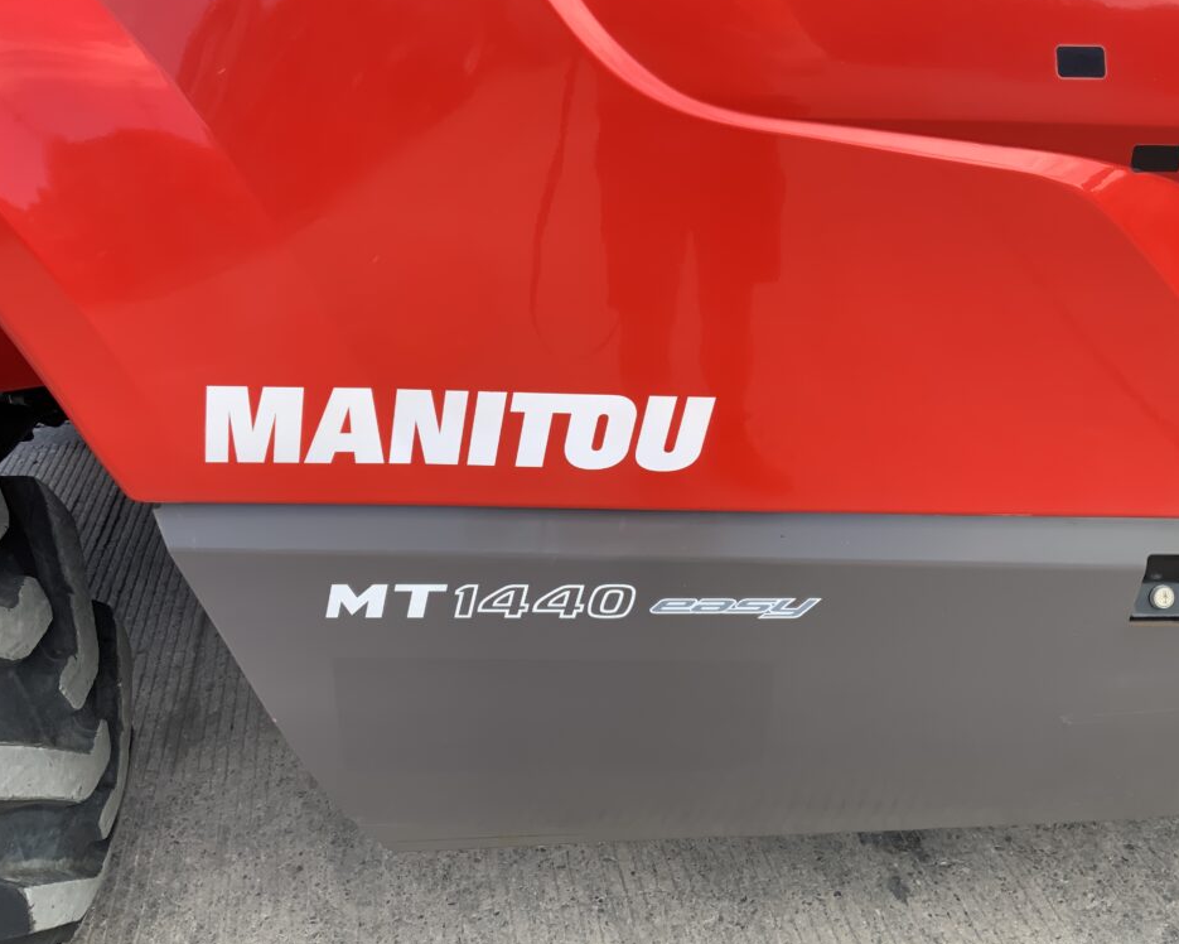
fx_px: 1082
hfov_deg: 57.2
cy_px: 466
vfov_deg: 47.1
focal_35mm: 31
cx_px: 579
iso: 16
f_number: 1.8
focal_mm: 3
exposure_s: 1/289
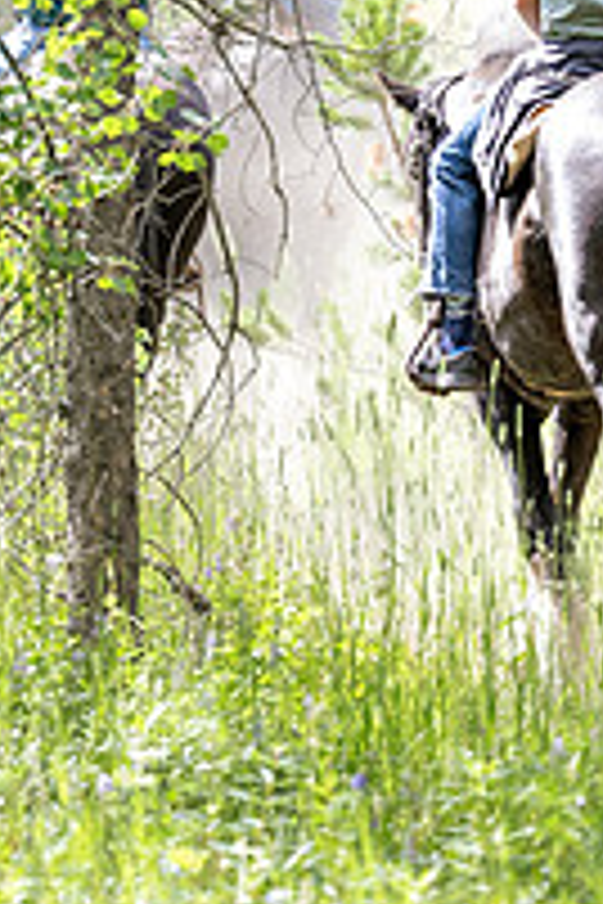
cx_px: 561
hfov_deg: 4.2
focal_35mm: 326
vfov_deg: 6.3
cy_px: 176
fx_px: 8190
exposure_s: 1/1000
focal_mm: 83
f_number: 2.8
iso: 500
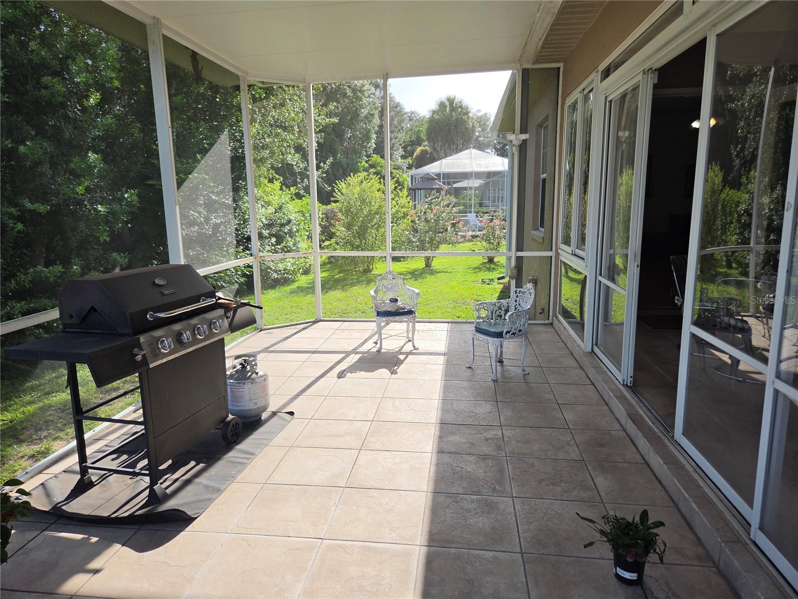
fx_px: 530
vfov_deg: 58.9
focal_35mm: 23
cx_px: 399
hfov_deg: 73.9
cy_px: 300
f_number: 1.8
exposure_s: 1/2352
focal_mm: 5.4
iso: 80
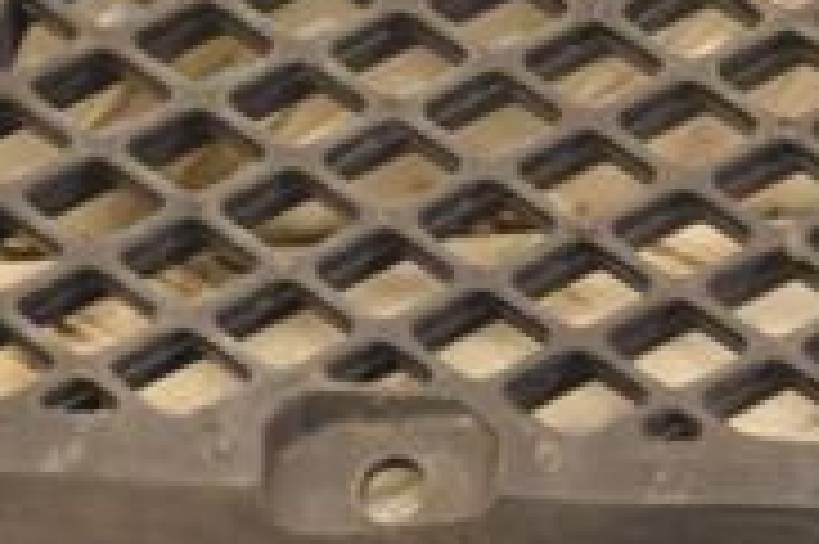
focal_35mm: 396
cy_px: 112
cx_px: 544
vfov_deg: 3.5
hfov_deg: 5.2
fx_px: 9001
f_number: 5.6
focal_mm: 80
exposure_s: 1/200
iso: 800
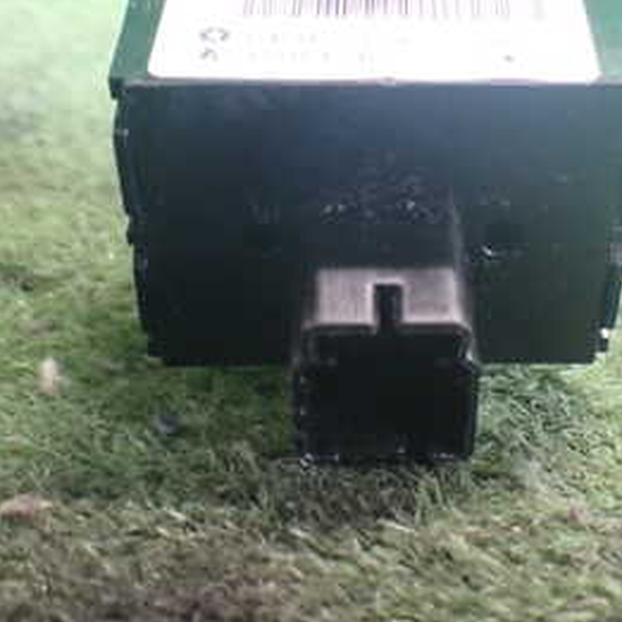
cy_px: 284
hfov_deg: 28.0
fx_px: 1240
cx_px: 405
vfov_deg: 28.1
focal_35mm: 61
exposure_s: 1/30
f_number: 2.3
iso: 1000
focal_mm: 5.4
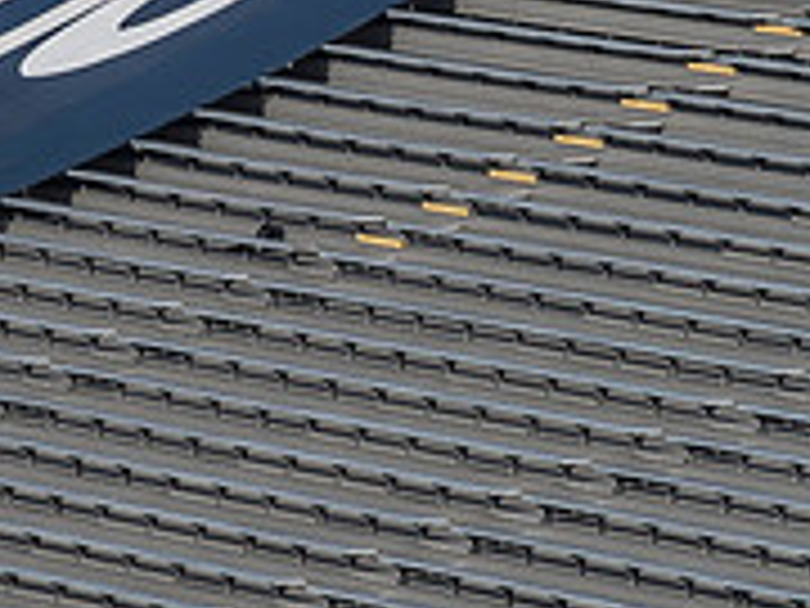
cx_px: -243
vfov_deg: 1.1
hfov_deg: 1.5
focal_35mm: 1321
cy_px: -277
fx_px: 30911
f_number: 14
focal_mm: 204
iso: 200
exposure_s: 1/200
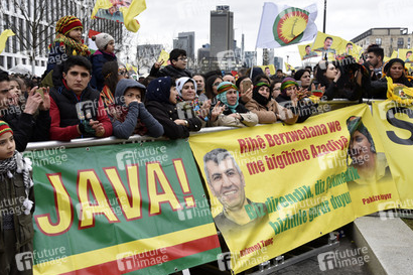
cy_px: 133
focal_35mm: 44
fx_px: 505
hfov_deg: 44.5
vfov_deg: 30.5
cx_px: 216
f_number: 7.1
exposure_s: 1/200
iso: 400
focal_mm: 40
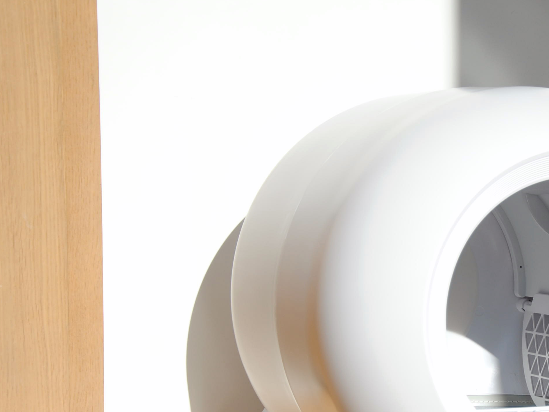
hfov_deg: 13.7
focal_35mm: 142
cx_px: 541
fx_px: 2252
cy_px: 328
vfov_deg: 10.4
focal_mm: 48
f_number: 4.8
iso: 100
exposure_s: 1/400
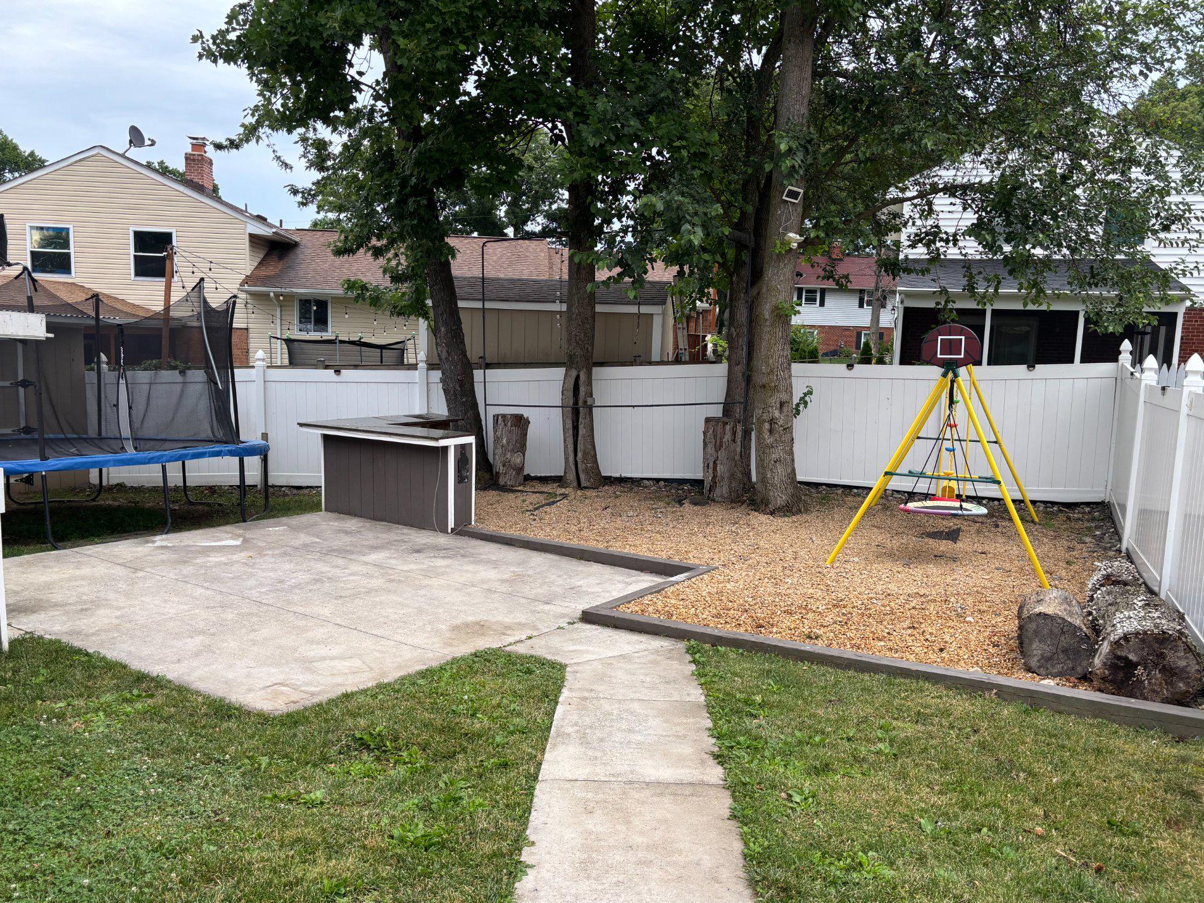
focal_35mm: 28
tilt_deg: -5.4
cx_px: 605
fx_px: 974
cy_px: 469
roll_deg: -2.2
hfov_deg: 63.5
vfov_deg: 49.7
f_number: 1.6
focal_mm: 5.96
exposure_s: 1/368
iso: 50
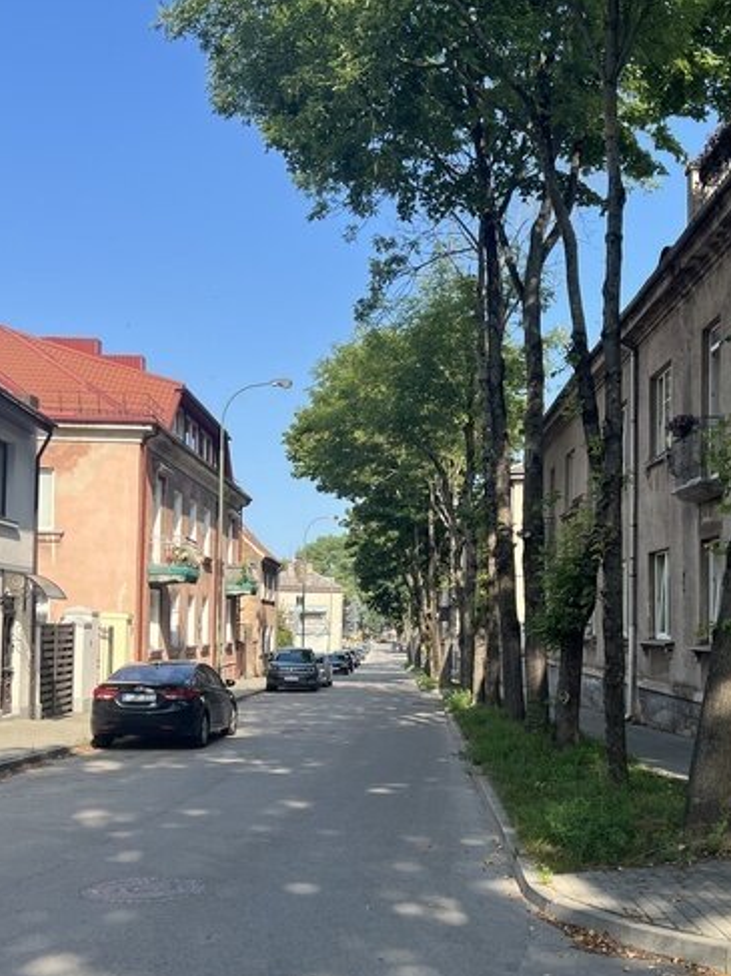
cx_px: 461
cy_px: 573
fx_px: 1155
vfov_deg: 45.6
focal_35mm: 41
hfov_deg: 34.9
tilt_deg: +2.6
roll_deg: -0.5
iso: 50
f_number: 1.5
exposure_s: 1/1597
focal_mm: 5.7
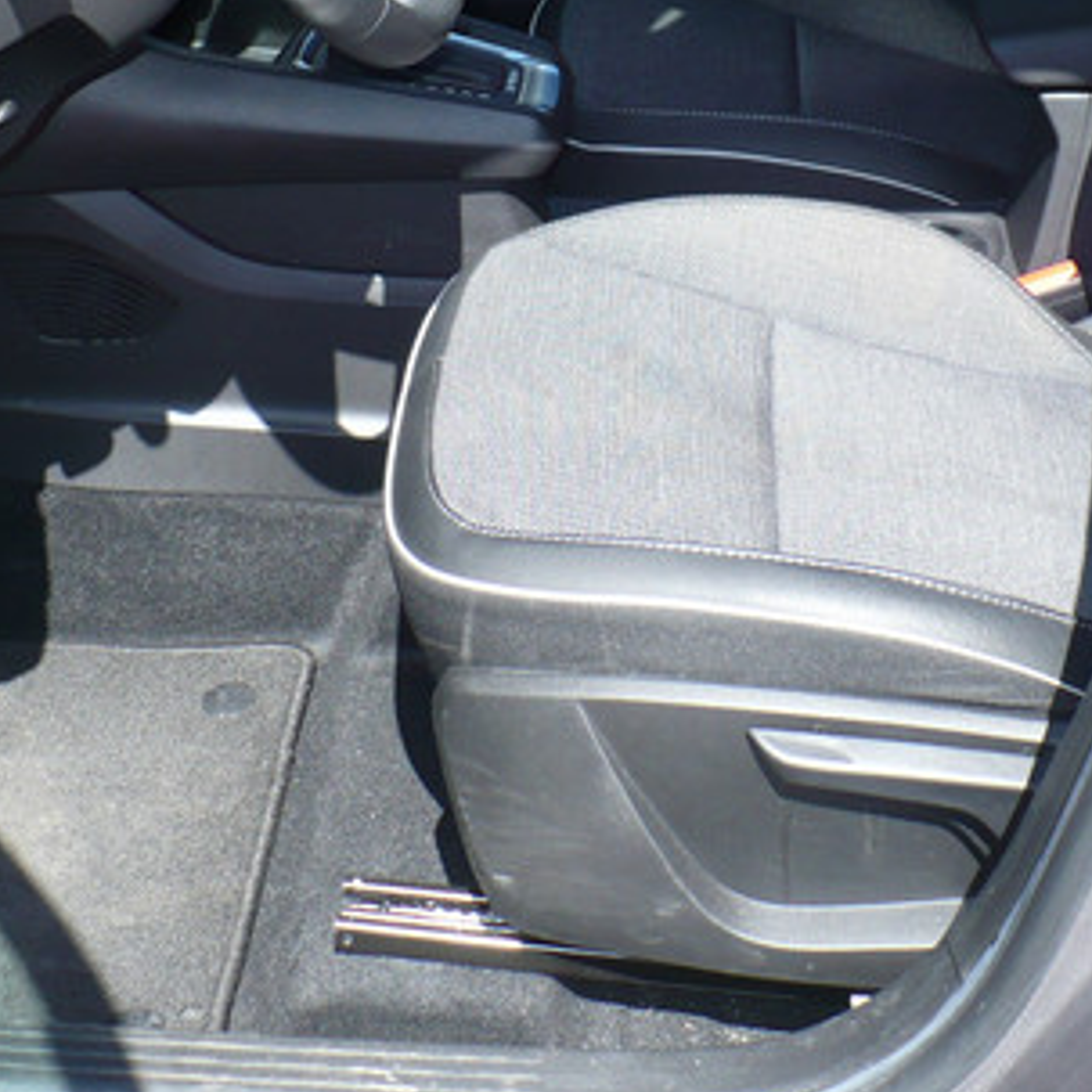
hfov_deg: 25.0
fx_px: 2463
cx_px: 645
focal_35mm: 69
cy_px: 249
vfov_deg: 24.7
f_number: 2.8
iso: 100
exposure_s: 1/320
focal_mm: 6.1
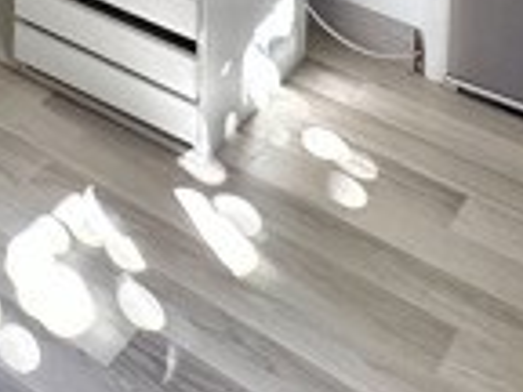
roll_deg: -0.7
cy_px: -595
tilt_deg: -1.3
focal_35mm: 78
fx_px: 1178
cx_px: -156
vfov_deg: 13.2
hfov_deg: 22.4
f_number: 2.2
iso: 320
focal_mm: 2.22
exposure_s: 1/73
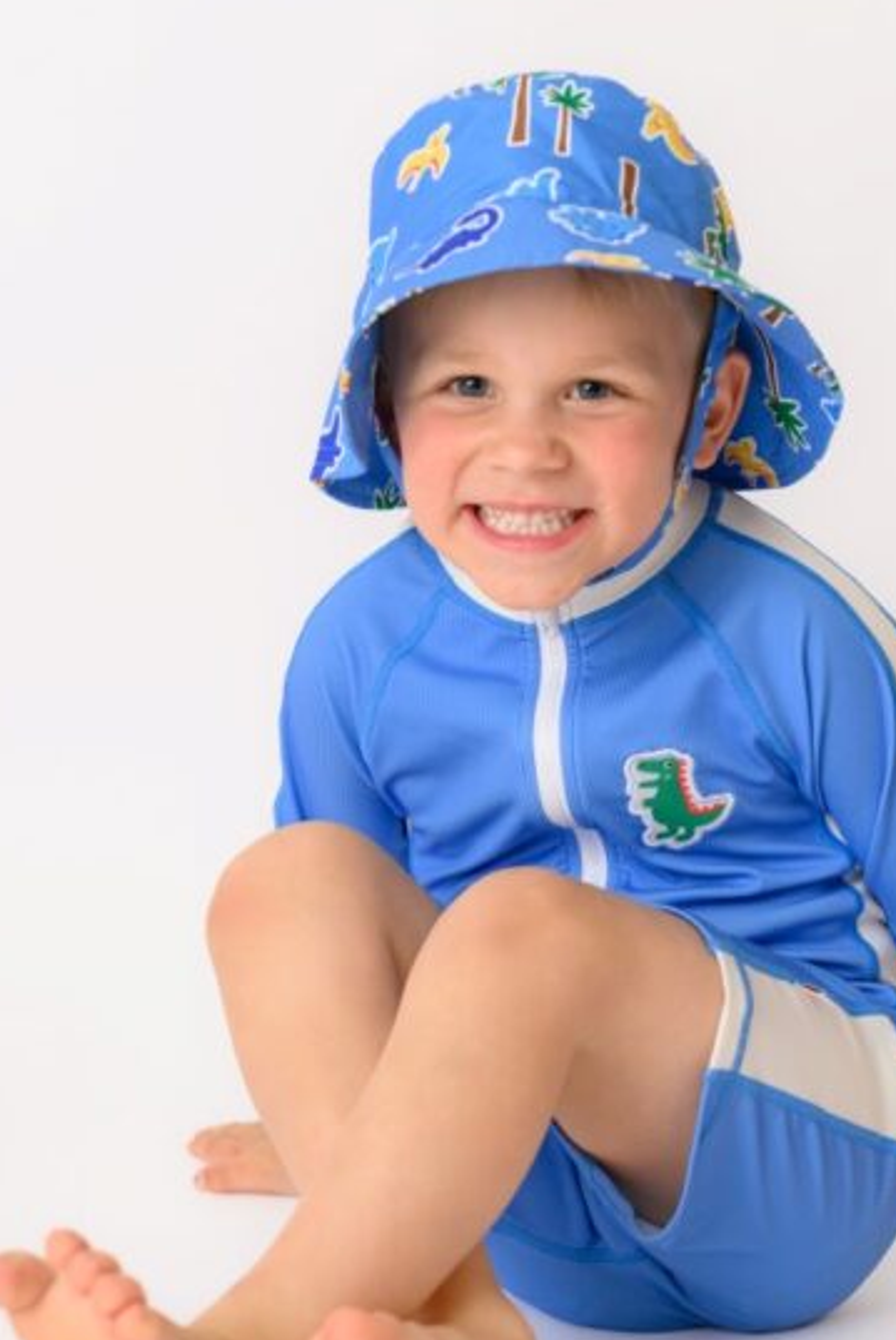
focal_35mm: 87
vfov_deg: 23.4
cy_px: 610
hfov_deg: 15.7
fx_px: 3241
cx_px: 524
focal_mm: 52
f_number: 3.5
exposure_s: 1/160
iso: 100
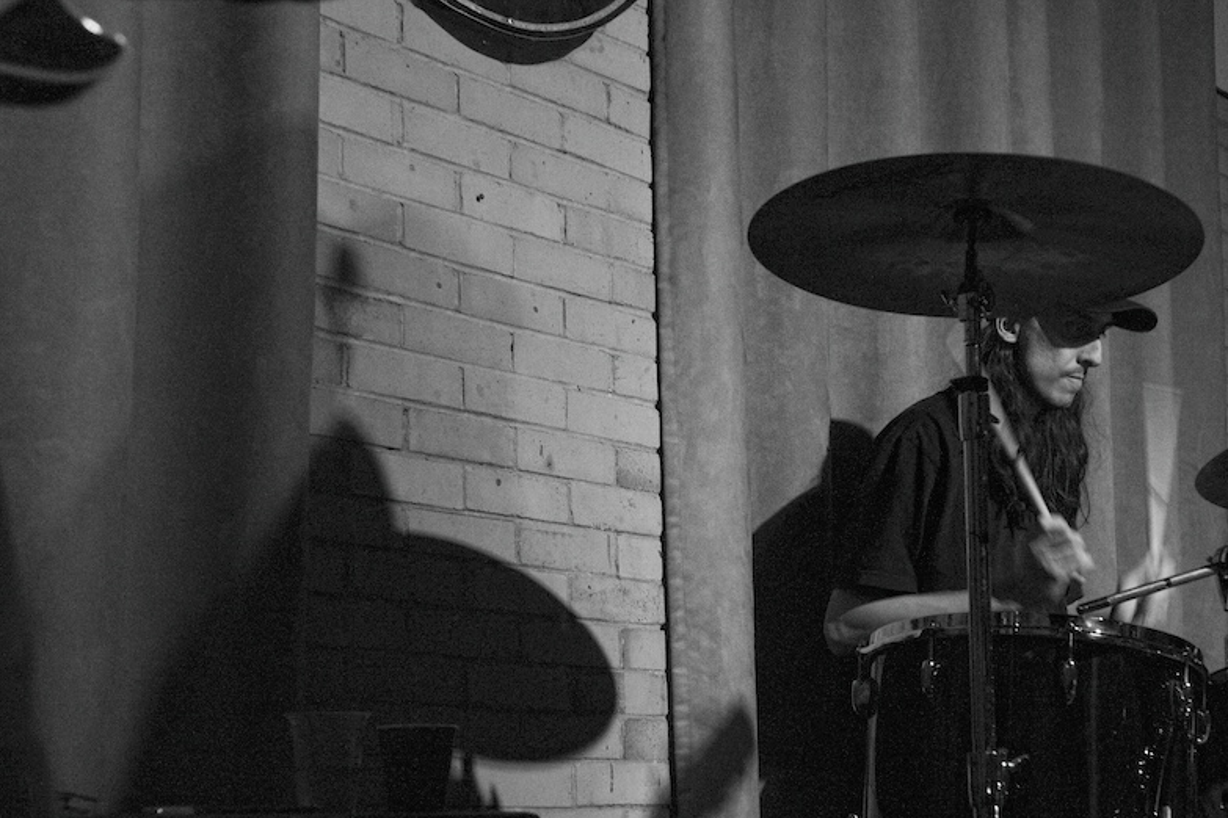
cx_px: 665
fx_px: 2353
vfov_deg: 19.7
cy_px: 513
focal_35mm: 69
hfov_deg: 29.2
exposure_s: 1/80
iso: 4000
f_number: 4.5
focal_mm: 45
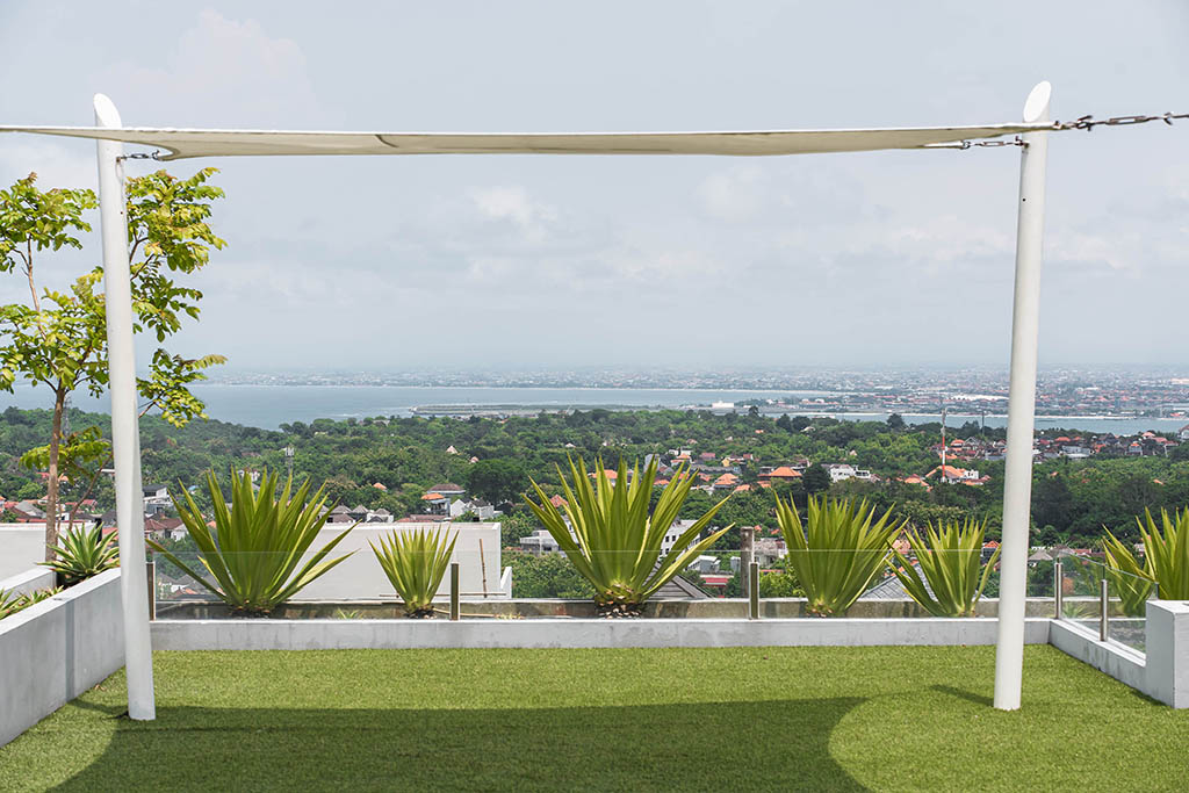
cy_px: 396
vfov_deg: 18.2
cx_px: 594
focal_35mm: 75
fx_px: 2477
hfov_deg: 27.0
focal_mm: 75
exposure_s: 1/4000
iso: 100
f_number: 8
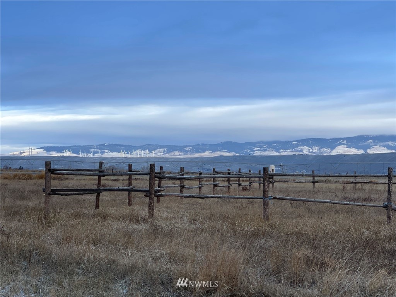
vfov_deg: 22.9
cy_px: 148
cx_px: 198
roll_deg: -0.1
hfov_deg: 30.3
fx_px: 732
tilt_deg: +1.6
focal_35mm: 64
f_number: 2.2
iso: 20
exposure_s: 1/315
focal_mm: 7.5
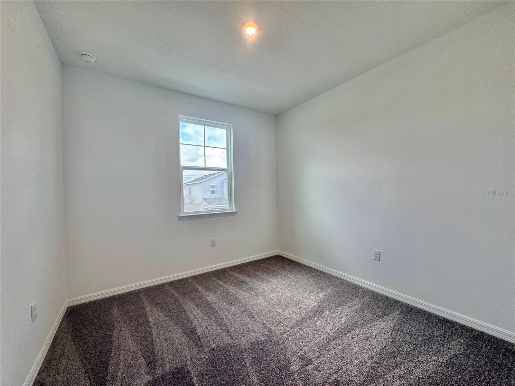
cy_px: 193
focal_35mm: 14
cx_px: 258
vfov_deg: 85.7
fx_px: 208
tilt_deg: -0.7
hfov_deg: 102.1
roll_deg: +0.3
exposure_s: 1/120
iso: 64
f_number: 2.2
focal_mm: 2.22
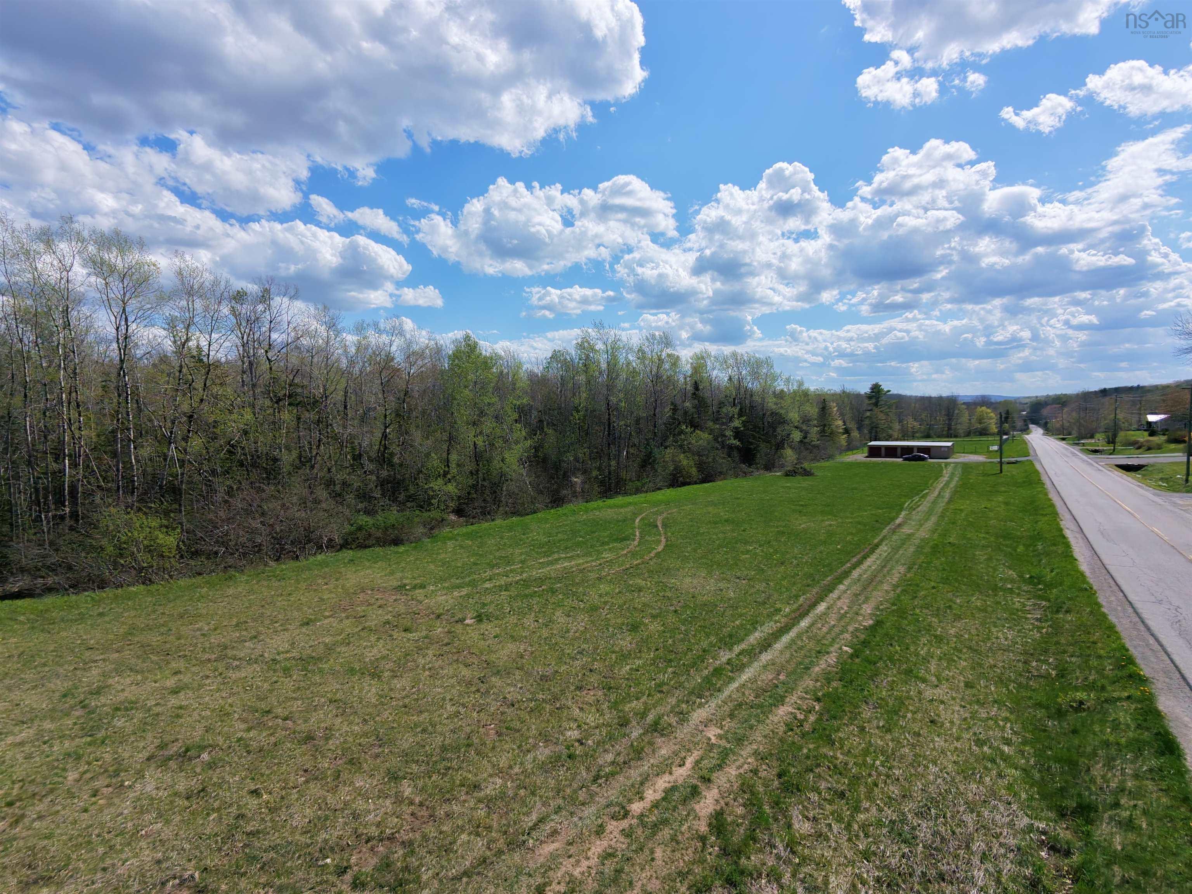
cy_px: 447
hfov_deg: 94.5
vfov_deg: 78.1
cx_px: 596
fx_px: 551
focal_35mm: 16
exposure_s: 1/4000
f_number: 2.2
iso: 400
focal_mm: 3.05
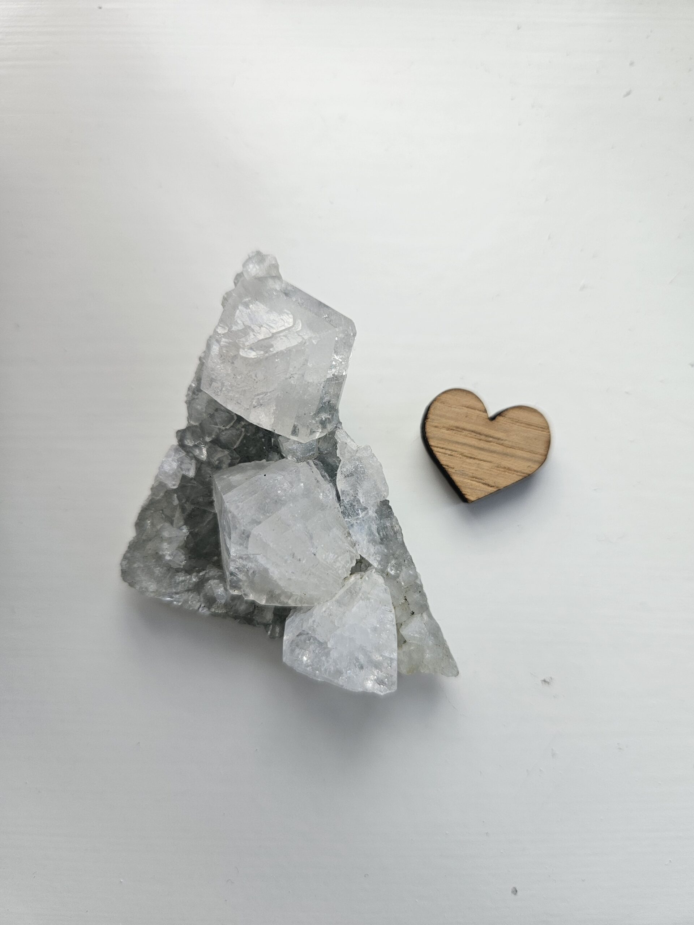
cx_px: 347
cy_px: 462
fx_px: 615
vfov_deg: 73.9
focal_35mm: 23
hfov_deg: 58.9
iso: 40
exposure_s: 1/180
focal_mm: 5.4
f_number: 1.8
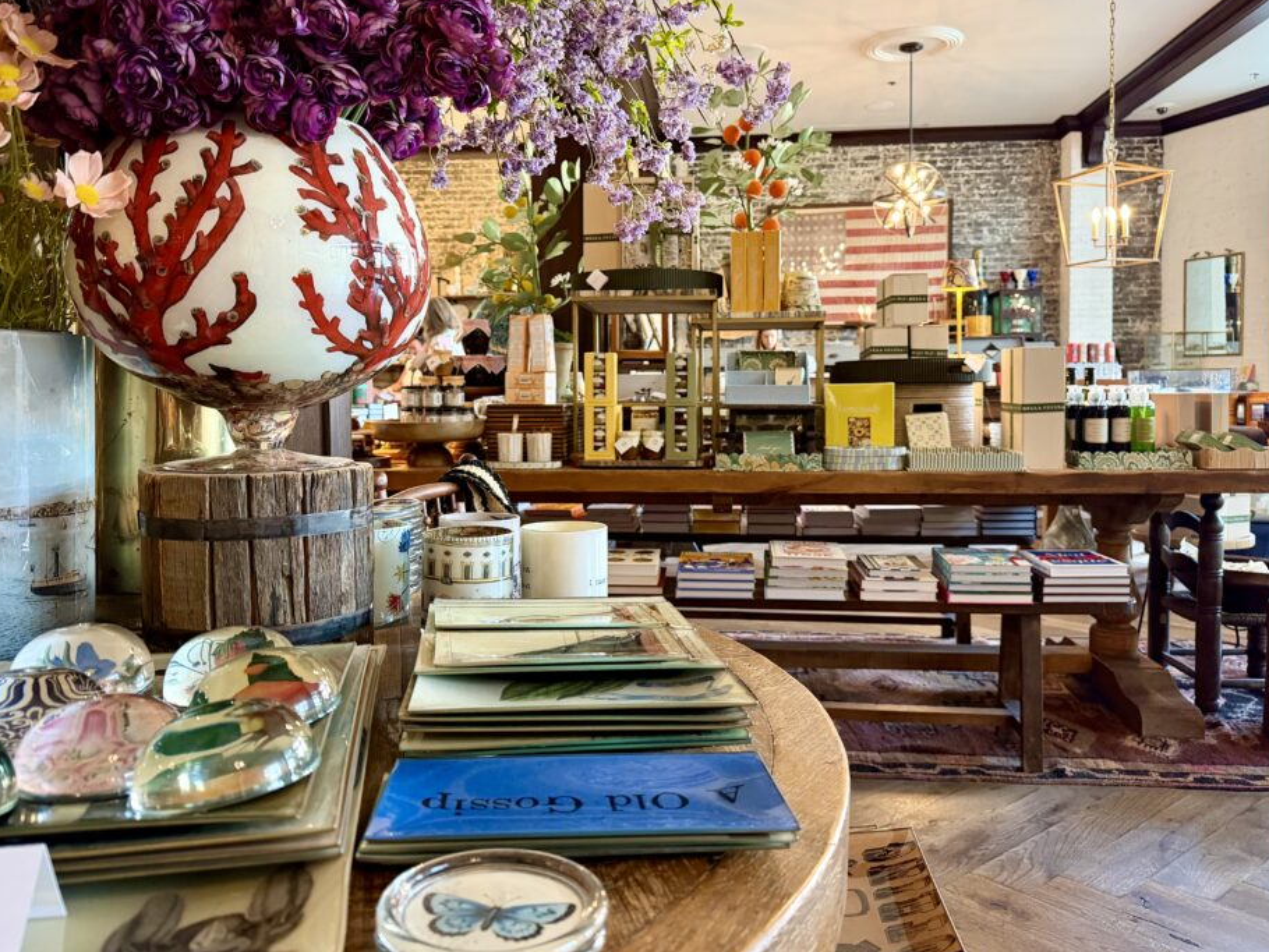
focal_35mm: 27
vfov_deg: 51.3
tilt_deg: -2.6
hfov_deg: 65.3
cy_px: 429
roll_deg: +0.7
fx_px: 990
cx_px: 634
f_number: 1.78
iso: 500
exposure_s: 1/60
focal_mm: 6.76
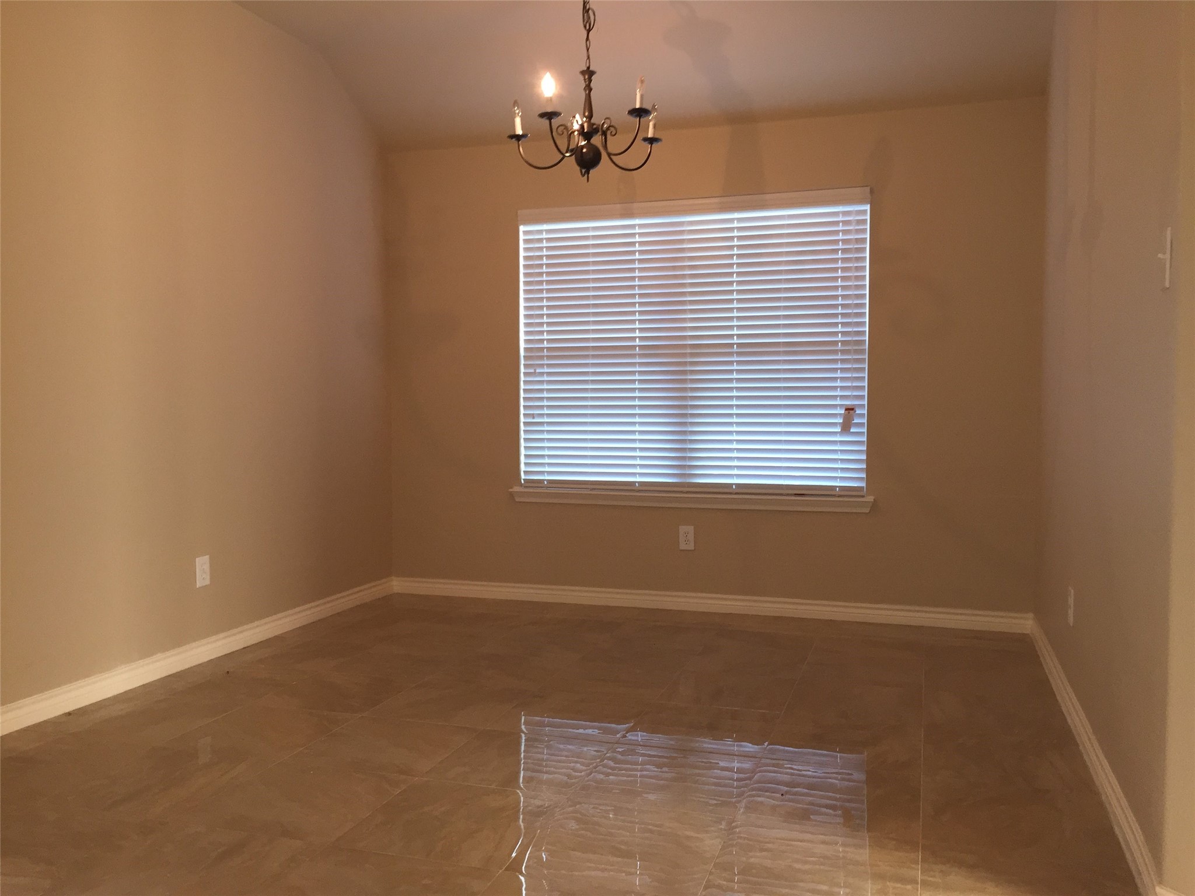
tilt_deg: -2.7
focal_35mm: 29
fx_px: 1001
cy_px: 448
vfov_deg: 48.2
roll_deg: -0.3
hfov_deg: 61.7
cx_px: 598
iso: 100
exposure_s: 1/30
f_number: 2.2
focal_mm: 4.15
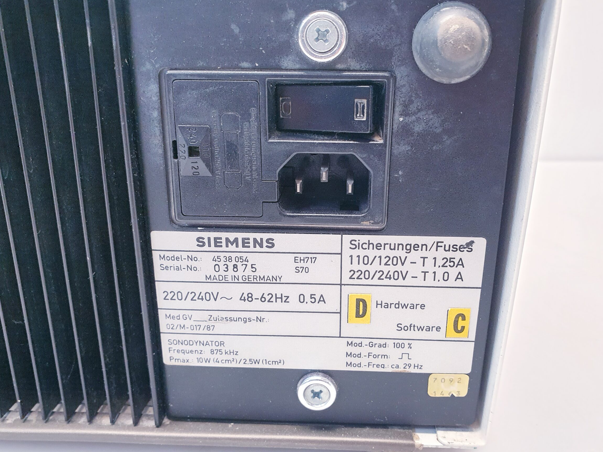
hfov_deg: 61.7
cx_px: 311
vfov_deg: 48.2
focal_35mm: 29
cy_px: 217
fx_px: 505
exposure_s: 1/50
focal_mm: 4.3
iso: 200
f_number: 2.4
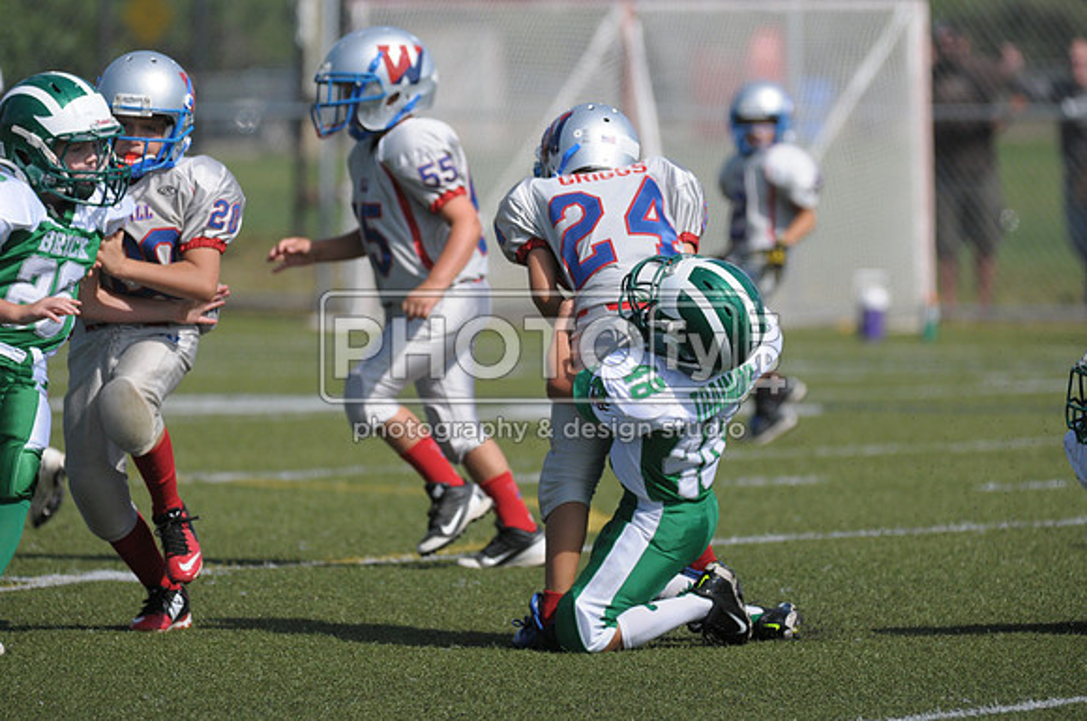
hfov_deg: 5.3
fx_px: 11759
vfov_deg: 3.5
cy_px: 360
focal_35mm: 390
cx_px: 544
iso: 640
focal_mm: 260
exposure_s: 1/6400
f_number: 4
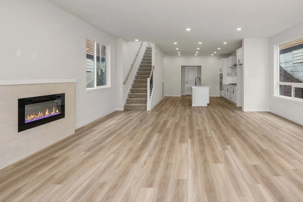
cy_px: 86
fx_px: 168
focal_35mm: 20
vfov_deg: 61.7
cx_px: 183
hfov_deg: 82.8
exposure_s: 1/20
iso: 1000
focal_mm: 14
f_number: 7.1
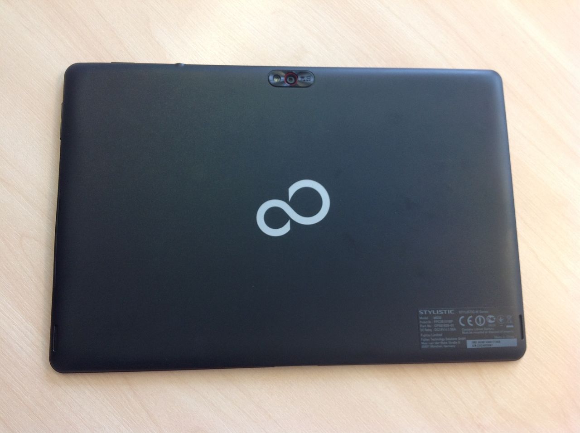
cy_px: 216
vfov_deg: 40.6
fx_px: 586
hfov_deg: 52.7
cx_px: 290
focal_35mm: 35
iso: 80
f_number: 2.4
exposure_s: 1/30
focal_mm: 4.28
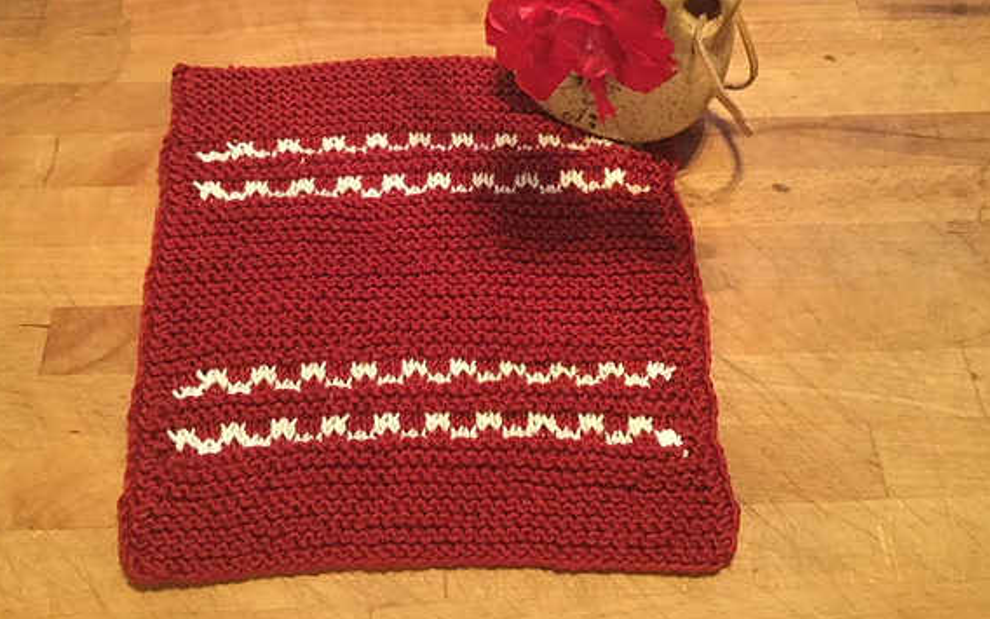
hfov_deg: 52.7
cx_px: 479
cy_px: 221
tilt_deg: -57.5
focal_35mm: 37
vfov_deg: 34.2
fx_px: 998
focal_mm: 3.3
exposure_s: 1/15
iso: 320
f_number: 2.4
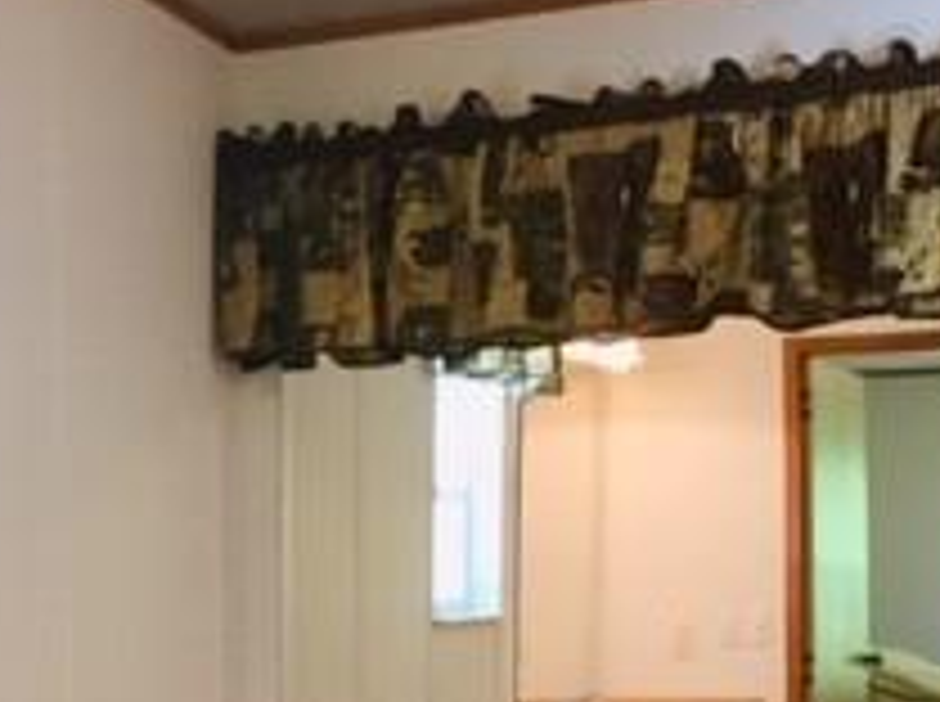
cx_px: -72
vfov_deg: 15.4
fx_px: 2413
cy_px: 1022
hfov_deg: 21.0
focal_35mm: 89
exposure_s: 1/30
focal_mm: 4.15
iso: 80
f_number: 2.2
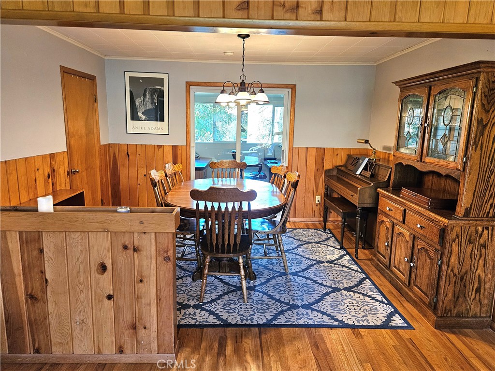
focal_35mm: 23
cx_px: 248
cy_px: 186
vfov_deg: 58.9
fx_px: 329
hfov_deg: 73.9
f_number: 1.8
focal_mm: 5.4
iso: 640
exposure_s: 1/120
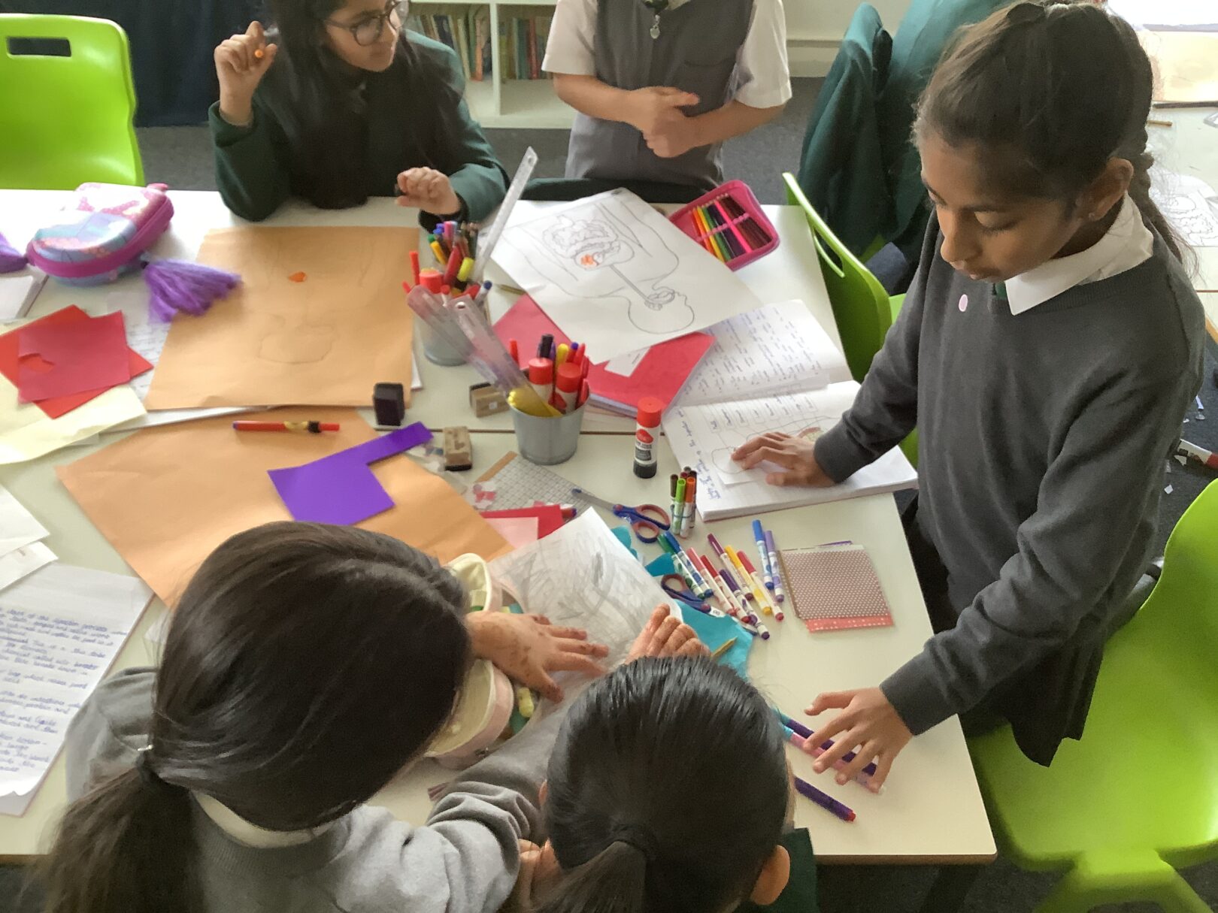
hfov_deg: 58.4
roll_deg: -1.6
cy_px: 456
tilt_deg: -42.2
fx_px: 1091
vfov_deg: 45.4
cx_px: 609
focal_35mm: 31
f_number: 2.4
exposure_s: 1/60
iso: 160
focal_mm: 3.3
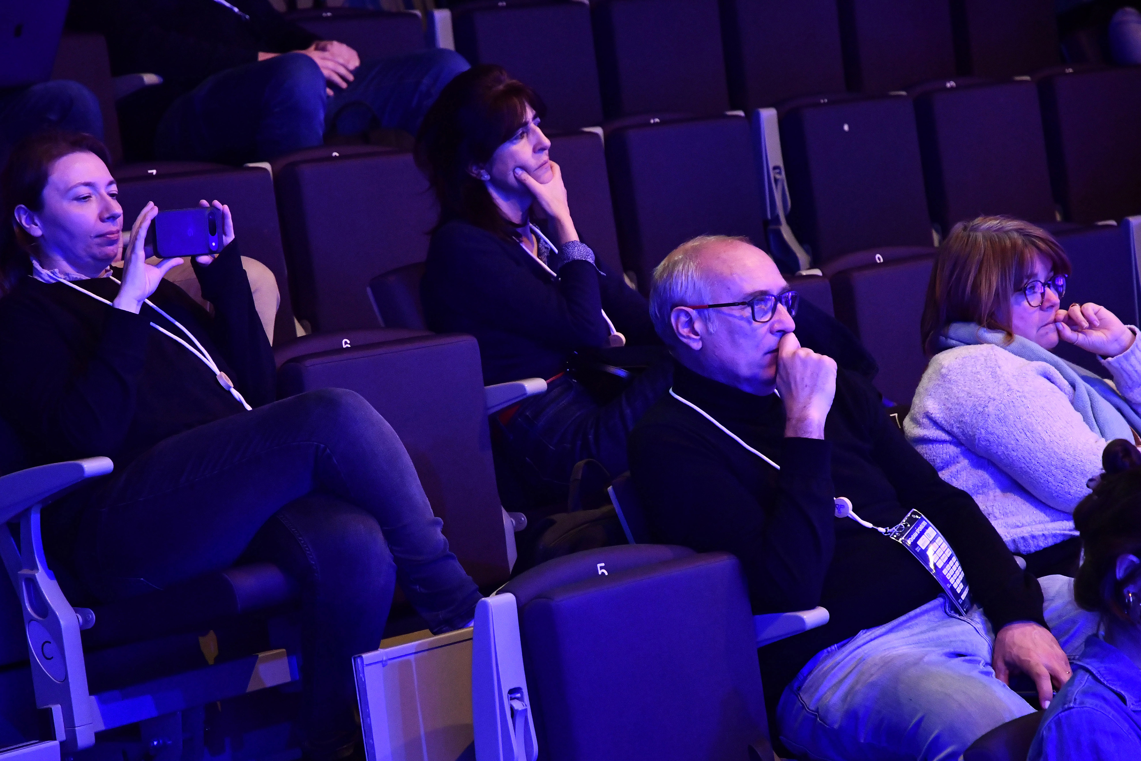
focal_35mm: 120
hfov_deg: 17.1
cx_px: 570
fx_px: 3803
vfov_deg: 11.4
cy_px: 380
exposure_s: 1/40
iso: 3200
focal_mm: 80
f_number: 4
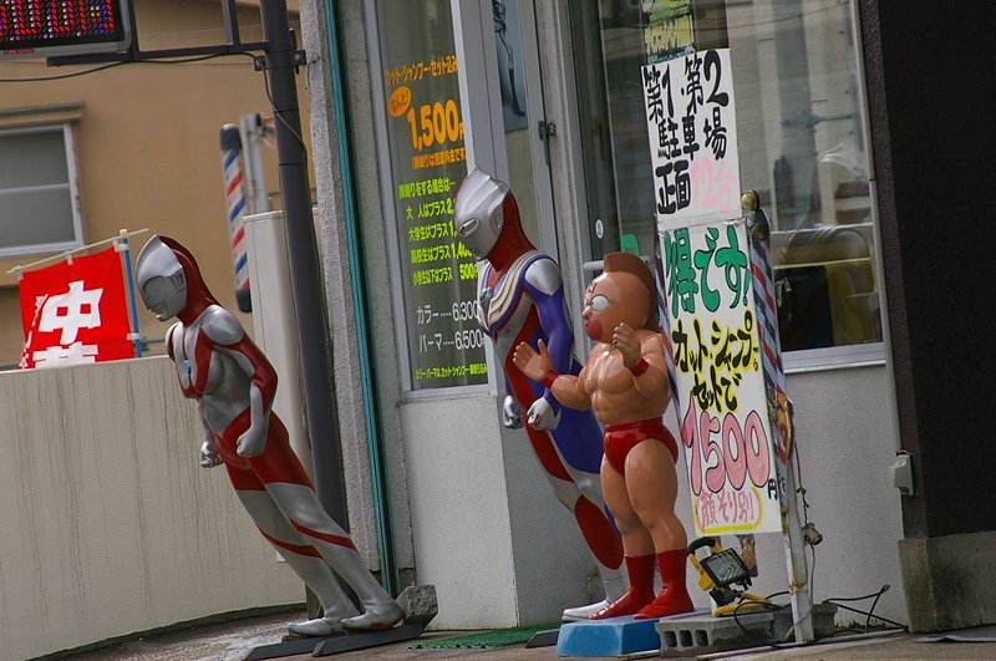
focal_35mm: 270
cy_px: 330
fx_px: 7459
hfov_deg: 7.6
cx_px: 498
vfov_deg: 5.1
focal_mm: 180
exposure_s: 1/250
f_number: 8
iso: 200
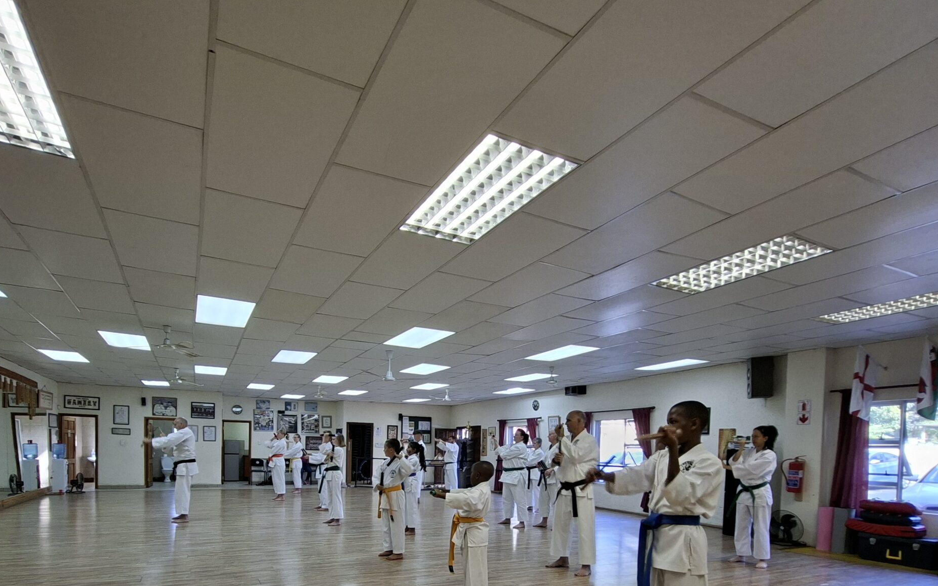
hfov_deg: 87.8
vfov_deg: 57.3
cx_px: 433
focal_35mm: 19
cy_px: 474
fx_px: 486
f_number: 2.2
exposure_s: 1/50
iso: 50
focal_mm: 1.74
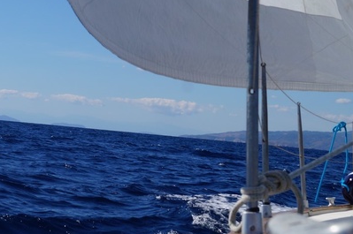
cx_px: 54
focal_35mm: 95
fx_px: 930
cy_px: 57
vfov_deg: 14.3
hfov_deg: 21.1
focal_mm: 28
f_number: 11
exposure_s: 1/320
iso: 100
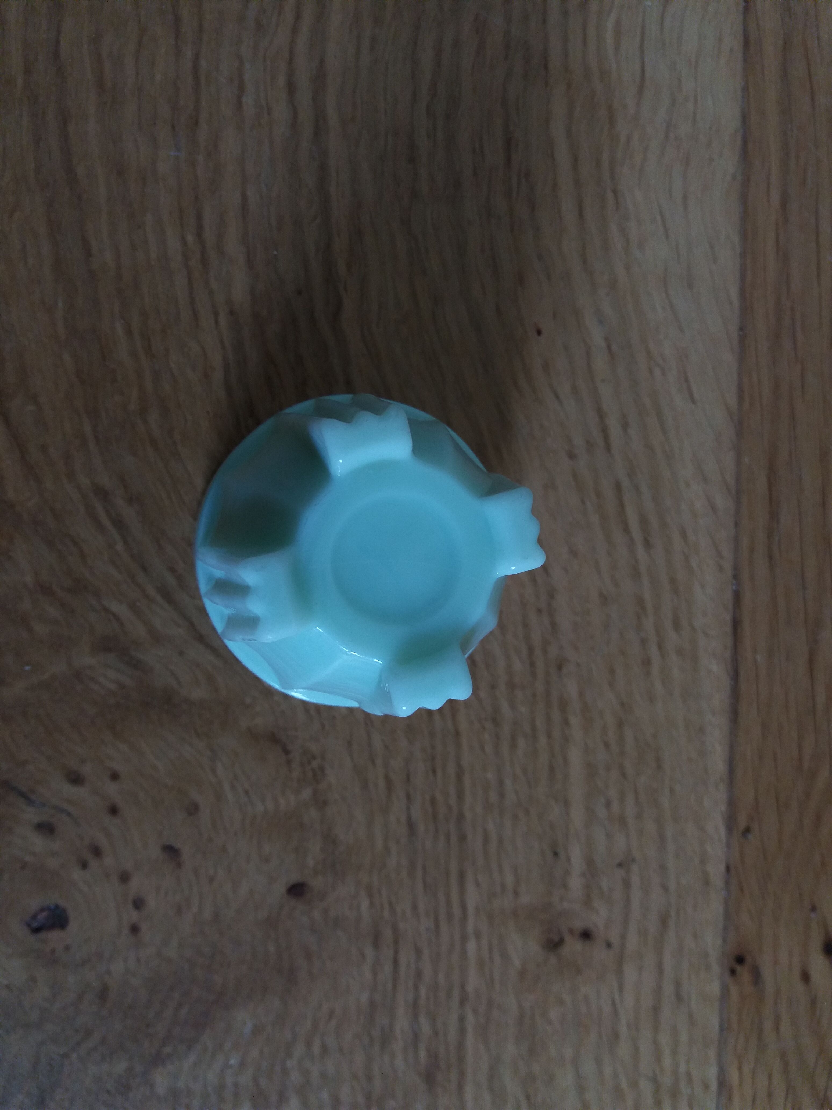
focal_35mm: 28
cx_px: 416
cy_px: 555
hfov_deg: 49.7
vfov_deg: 63.4
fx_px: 897
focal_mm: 3.7
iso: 100
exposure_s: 1/33
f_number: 1.9
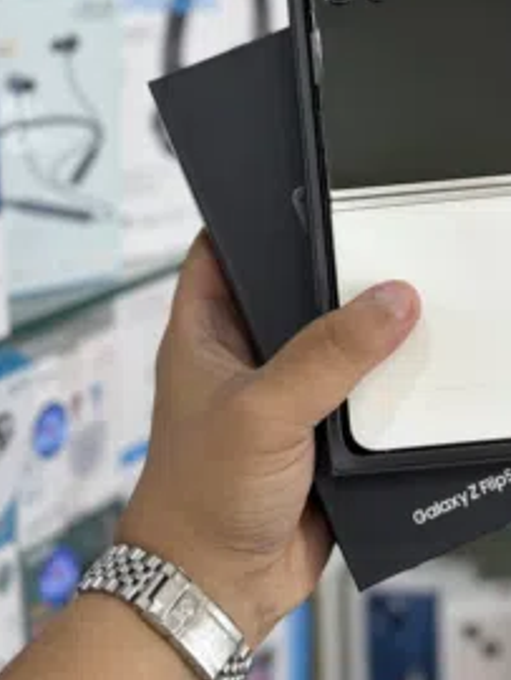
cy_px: 179
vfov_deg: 27.0
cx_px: 370
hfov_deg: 20.6
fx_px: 1395
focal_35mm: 71
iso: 64
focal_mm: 6.76
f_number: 1.78
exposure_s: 1/100
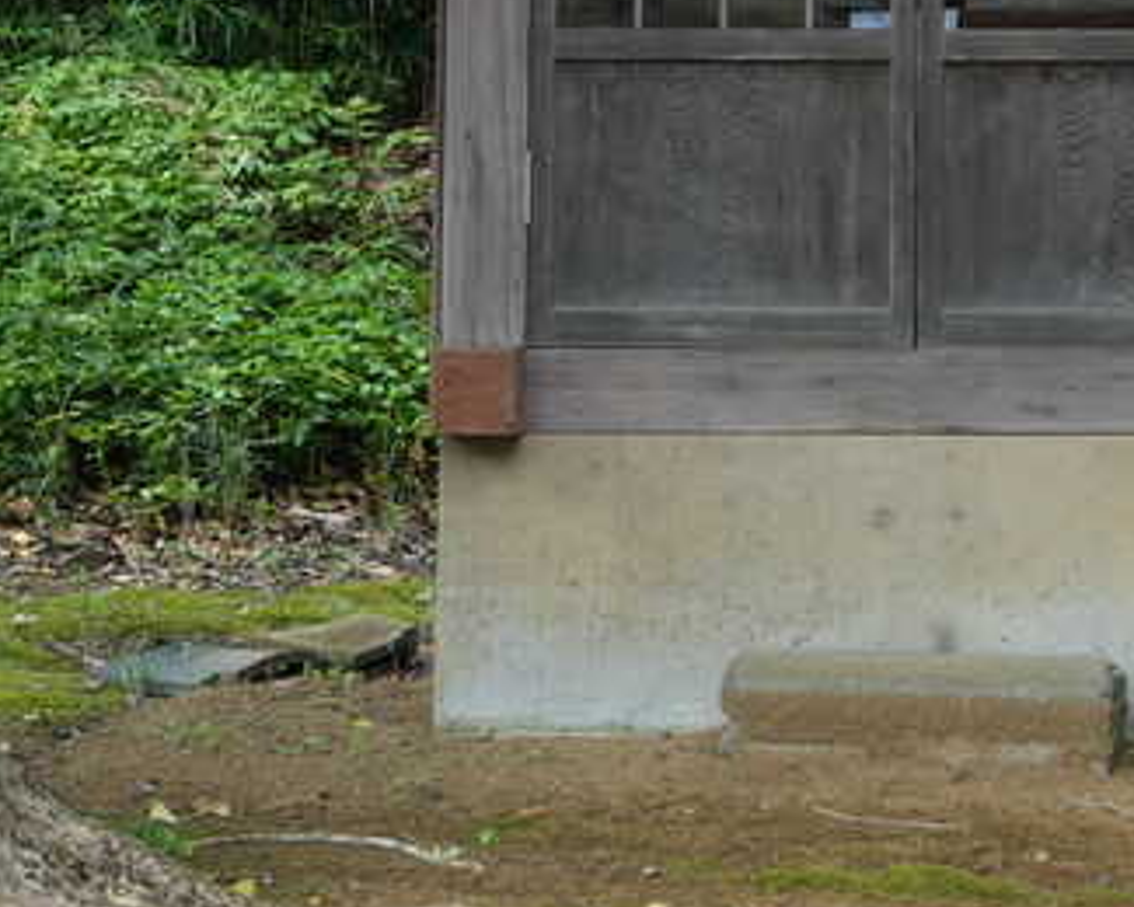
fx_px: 4766
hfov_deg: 13.4
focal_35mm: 142
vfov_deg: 10.7
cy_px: -150
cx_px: 1057
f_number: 4.5
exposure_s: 1/160
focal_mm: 32
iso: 500
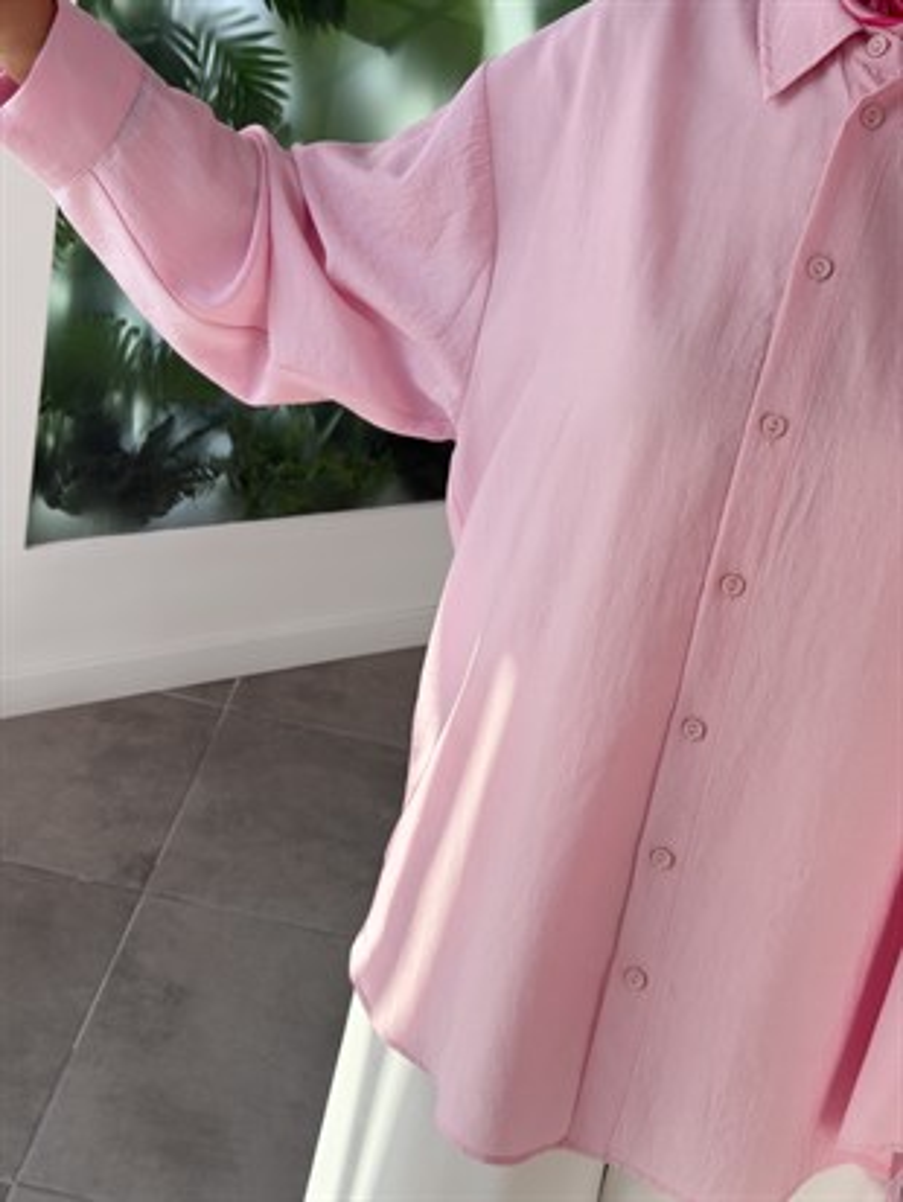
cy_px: 601
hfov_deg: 30.3
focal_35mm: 48
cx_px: 452
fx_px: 1669
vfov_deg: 39.6
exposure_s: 1/620
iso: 80
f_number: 1.78
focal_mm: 6.76
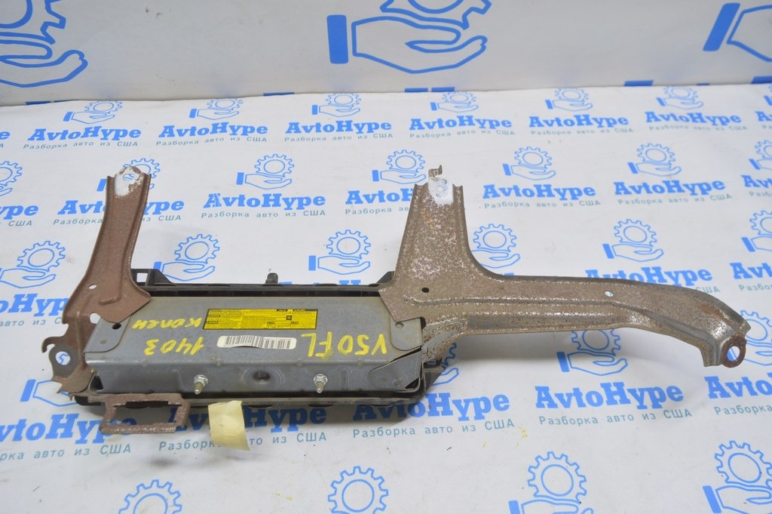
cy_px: 257
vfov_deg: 47.9
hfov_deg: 67.4
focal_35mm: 27
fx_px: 579
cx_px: 386
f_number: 5.6
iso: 400
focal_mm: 18
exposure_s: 1/20
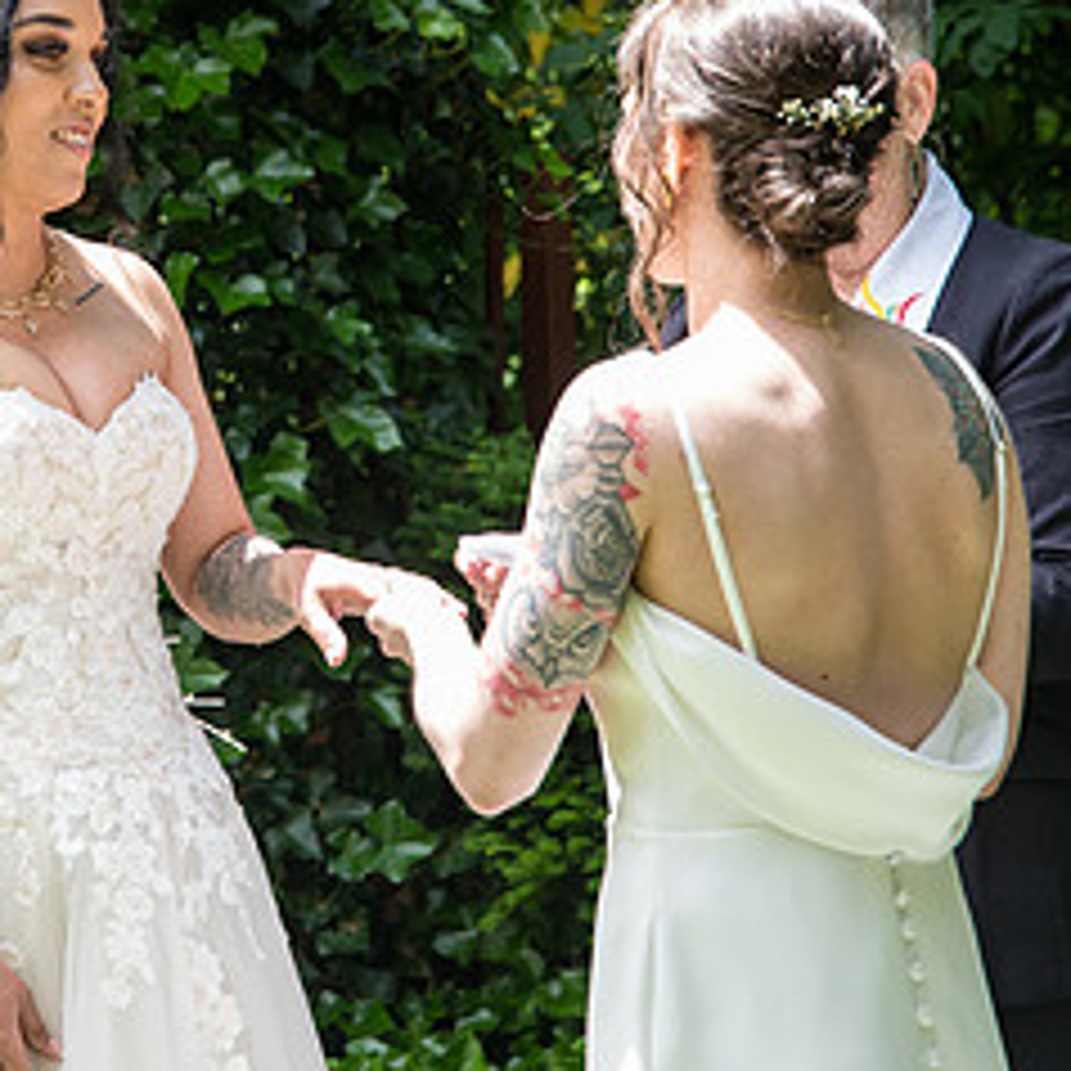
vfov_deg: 12.0
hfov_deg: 12.0
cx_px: 117
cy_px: 209
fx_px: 5076
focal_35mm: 145
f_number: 5
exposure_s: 1/400
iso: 500
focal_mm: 70
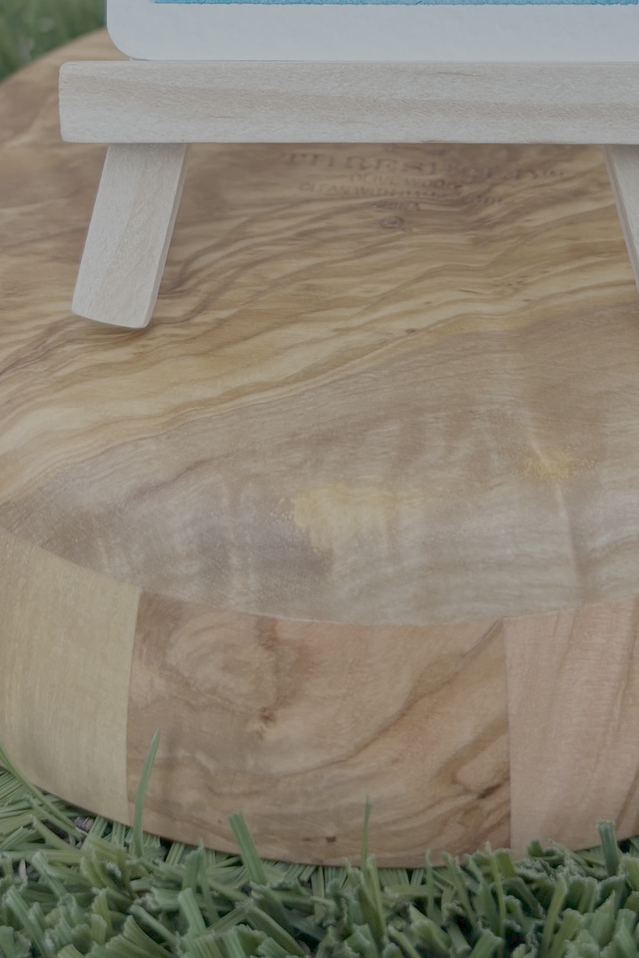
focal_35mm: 67
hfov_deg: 20.2
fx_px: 1783
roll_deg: -2.2
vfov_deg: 28.3
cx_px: 432
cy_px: 7
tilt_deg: -19.9
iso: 125
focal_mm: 5.96
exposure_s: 1/87
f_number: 1.6
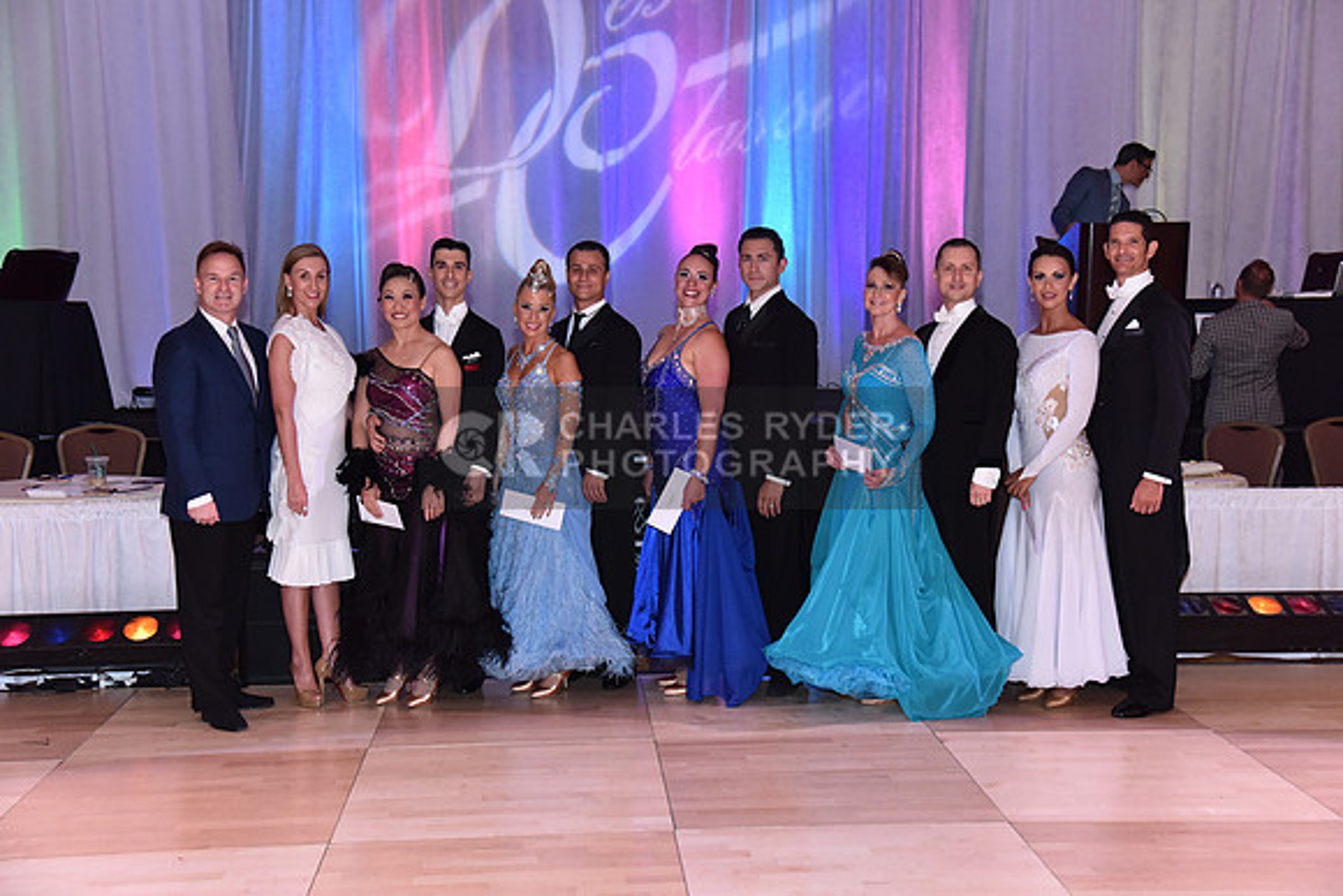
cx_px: 672
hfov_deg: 42.7
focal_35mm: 46
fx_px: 1716
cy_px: 448
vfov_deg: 29.3
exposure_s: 1/250
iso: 2000
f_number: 5
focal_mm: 46
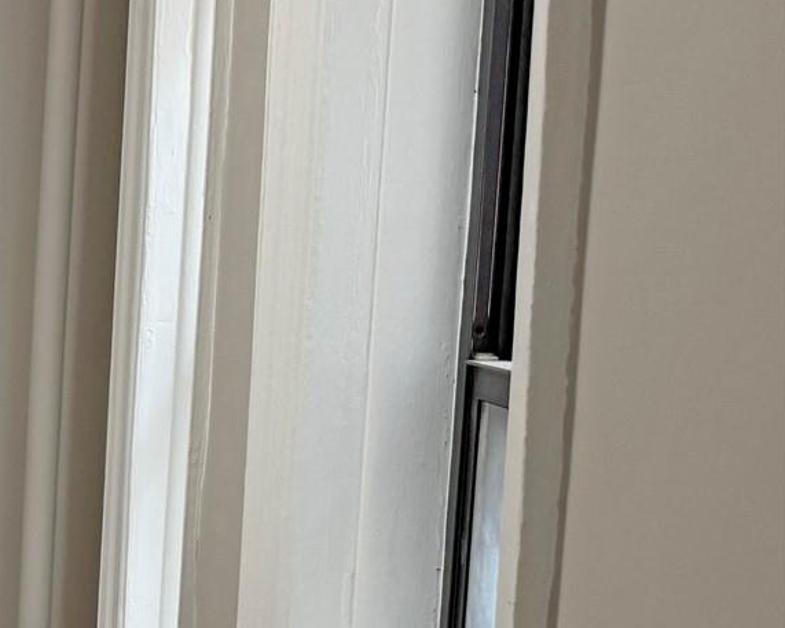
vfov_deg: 18.1
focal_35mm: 84
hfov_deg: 18.1
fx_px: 1952
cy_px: 496
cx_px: -620
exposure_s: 1/120
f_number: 1.78
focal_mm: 6.76
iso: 160
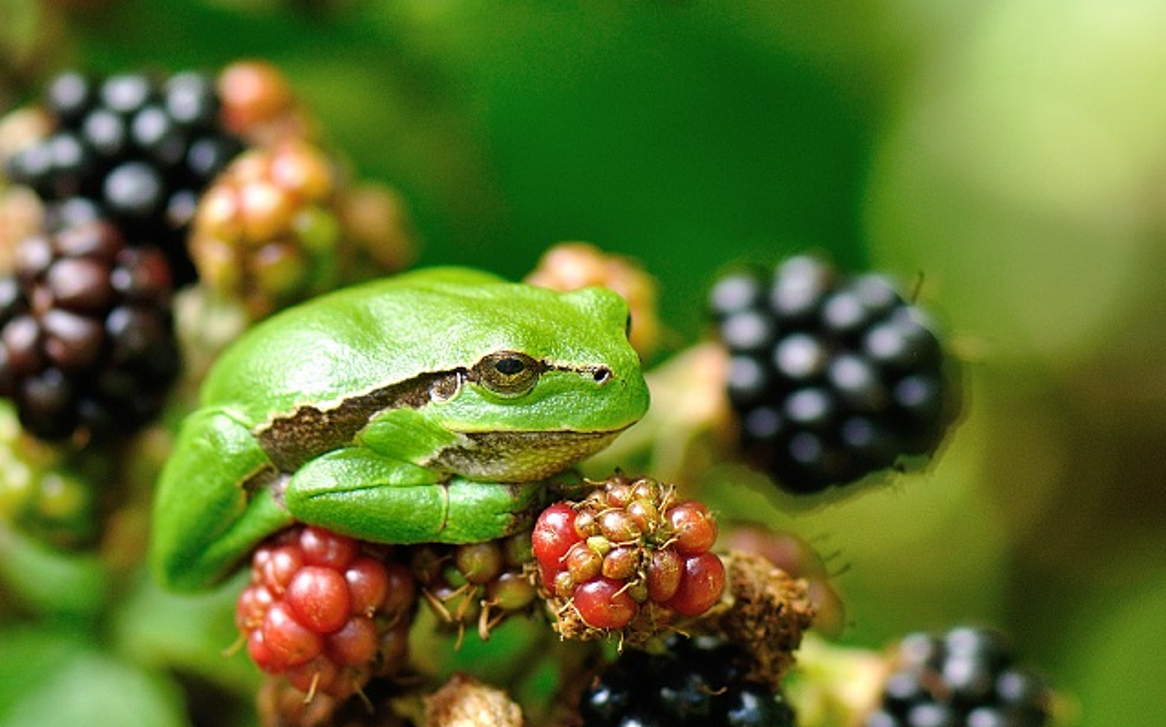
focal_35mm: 252
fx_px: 7997
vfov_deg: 5.2
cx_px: 795
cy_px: 458
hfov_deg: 8.3
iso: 500
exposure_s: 1/180
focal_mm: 105
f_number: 4
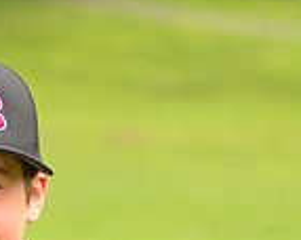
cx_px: -8
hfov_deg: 4.1
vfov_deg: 3.2
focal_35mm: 477
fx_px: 4244
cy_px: 359
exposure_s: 1/250
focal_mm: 125
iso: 100
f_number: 5
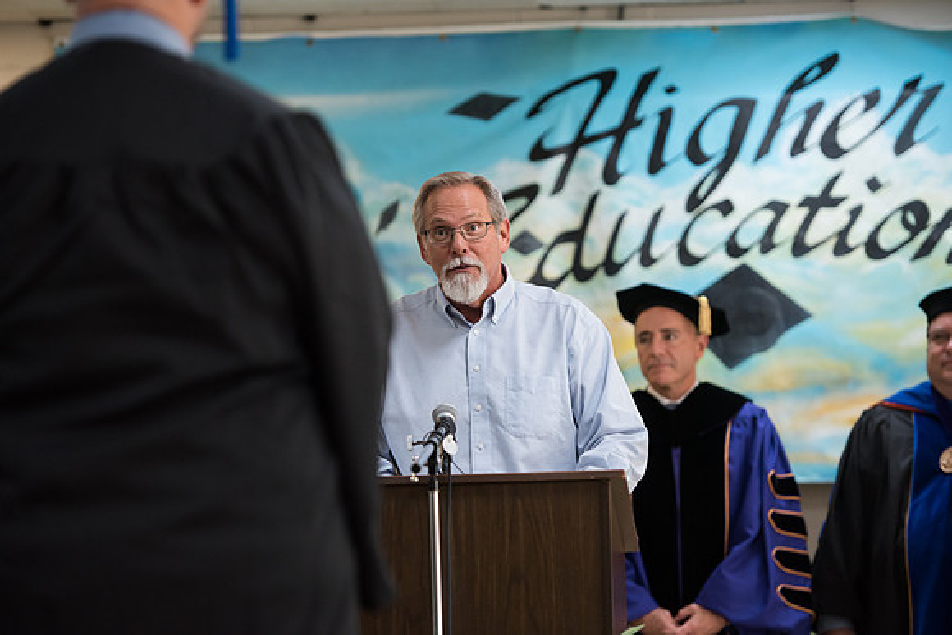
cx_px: 476
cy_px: 318
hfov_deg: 15.2
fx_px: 3571
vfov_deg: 10.2
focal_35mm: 135
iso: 2000
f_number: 3.2
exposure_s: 1/200
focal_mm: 135
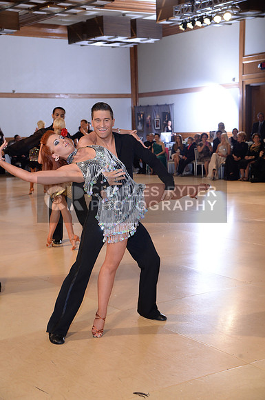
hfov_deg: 21.8
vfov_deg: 32.4
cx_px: 132
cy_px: 200
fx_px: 687
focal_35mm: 62
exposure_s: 1/250
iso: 1250
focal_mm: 62
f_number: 5.6
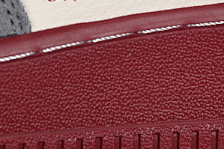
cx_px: 85
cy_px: -88
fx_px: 1685
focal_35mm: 271
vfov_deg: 5.0
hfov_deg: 7.6
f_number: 7.1
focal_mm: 50
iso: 160
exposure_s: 1/60
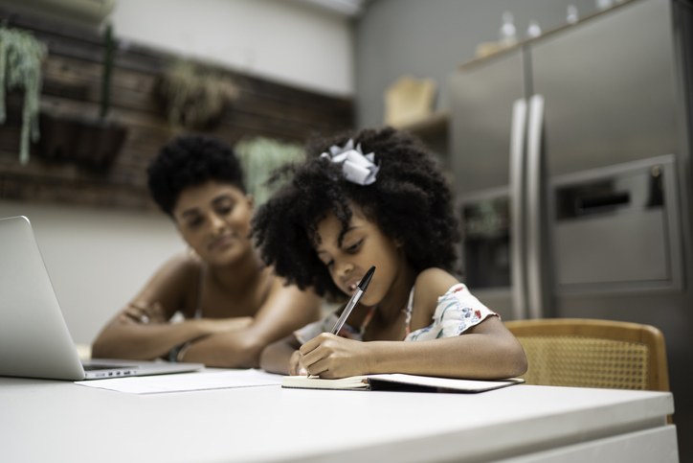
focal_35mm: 35
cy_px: 232
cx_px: 346
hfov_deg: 54.4
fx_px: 674
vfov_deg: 37.9
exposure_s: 1/640
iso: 100
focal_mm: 35
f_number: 1.4
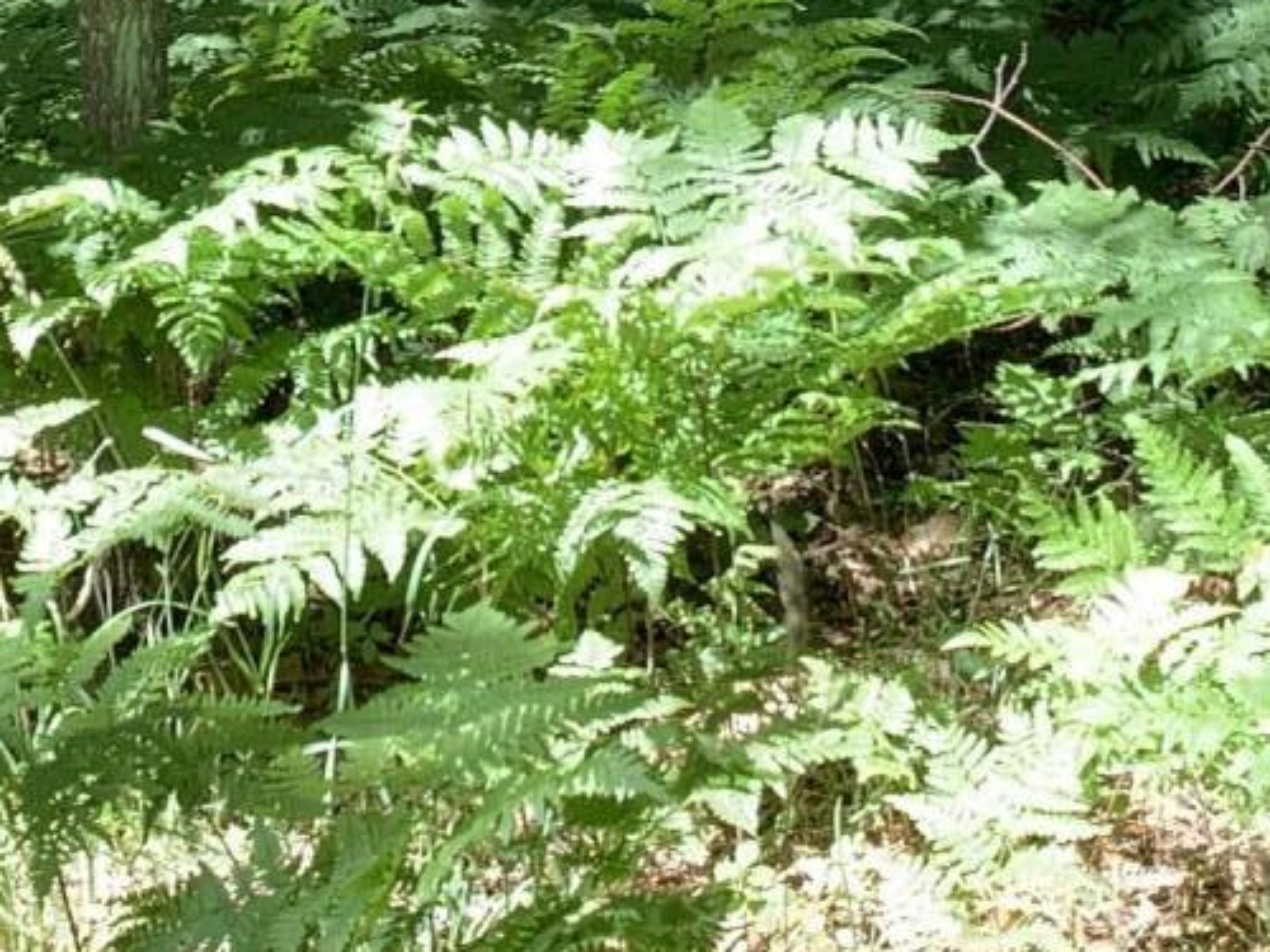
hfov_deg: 18.9
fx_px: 3816
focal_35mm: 104
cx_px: 442
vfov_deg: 13.7
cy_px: -287
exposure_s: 1/129
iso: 25
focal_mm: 4.25
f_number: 1.8
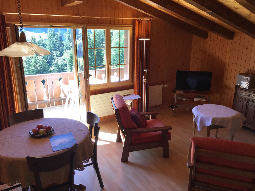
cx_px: 128
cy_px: 96
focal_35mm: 29
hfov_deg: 61.7
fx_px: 214
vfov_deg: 48.2
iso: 50
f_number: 2.2
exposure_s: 1/100
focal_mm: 4.15
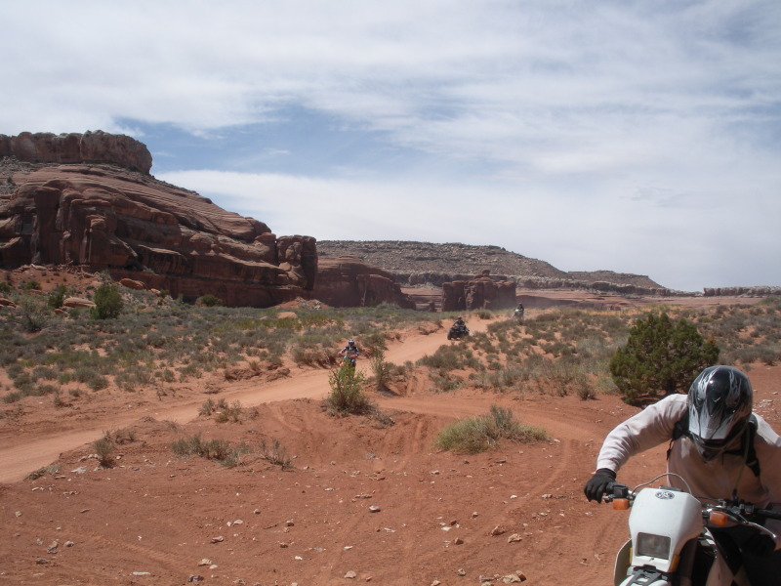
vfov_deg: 39.7
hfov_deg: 51.4
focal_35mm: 36
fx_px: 812
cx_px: 390
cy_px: 293
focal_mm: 6.3
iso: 64
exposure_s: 1/460
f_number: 5.6
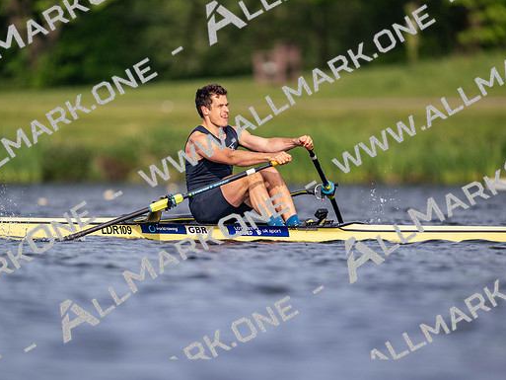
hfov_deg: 3.0
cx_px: 260
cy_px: 190
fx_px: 9533
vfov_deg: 2.3
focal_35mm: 652
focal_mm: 600
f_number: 4
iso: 320
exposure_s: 1/2500
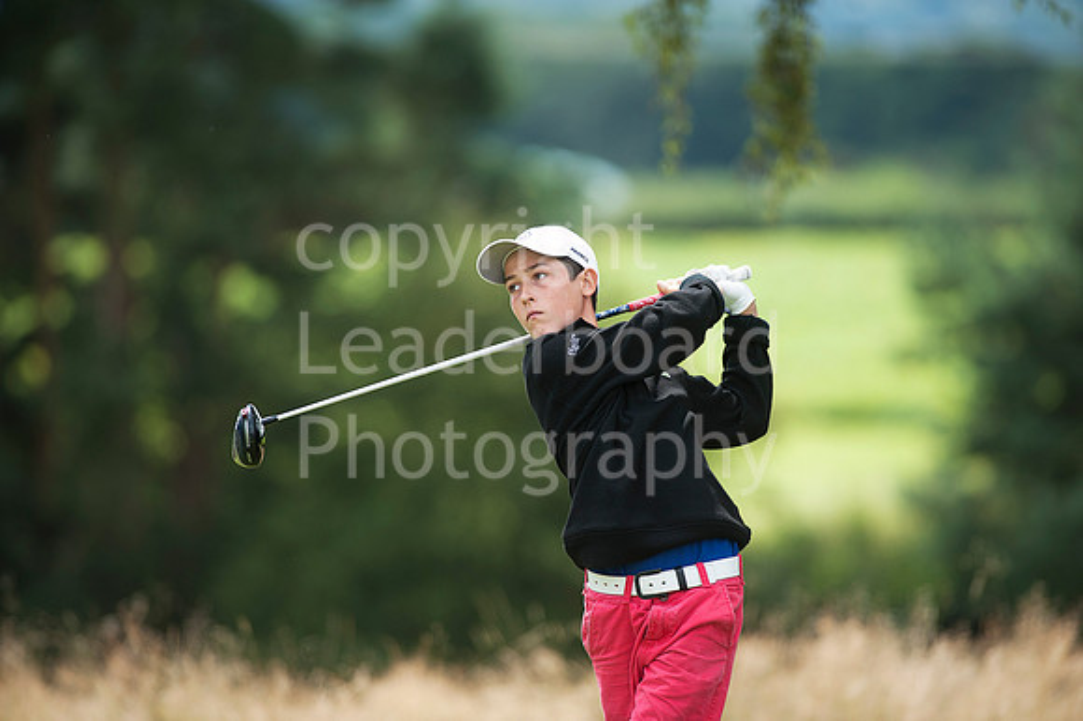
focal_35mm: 300
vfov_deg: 4.6
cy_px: 360
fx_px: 9020
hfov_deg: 6.9
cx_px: 542
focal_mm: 300
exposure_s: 1/2500
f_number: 4
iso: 400
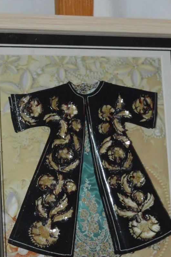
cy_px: 144
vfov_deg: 16.8
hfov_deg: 11.2
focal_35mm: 122
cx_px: 82
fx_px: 871
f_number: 4.8
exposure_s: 1/60
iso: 2500
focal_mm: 36
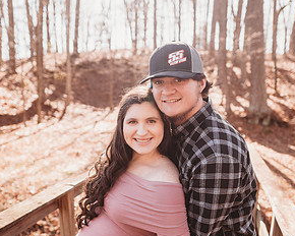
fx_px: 306
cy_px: 145
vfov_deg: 42.0
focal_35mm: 35
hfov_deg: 51.5
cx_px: 149
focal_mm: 24
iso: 100
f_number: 2.2
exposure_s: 1/500
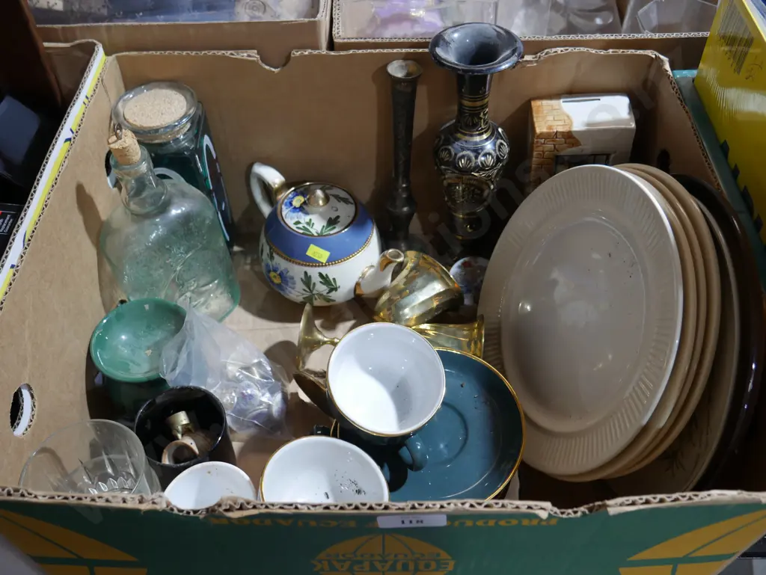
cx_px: 383
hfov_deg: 56.8
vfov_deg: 44.2
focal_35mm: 32
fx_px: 708
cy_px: 288
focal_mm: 16
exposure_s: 1/60
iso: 640
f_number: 3.6
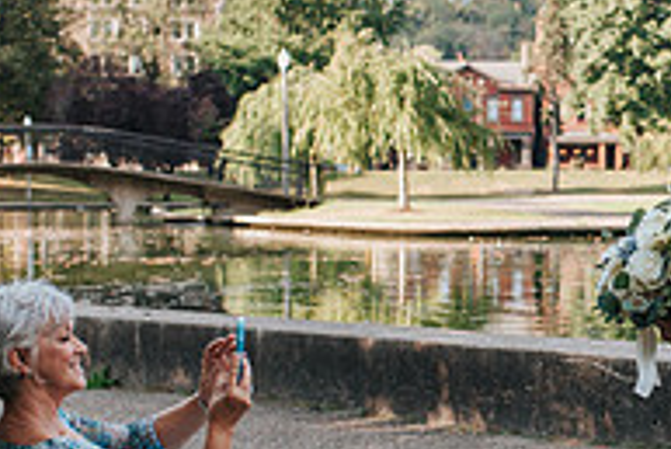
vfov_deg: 13.0
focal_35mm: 105
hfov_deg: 19.0
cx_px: 650
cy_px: 301
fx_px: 1958
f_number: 3.2
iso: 280
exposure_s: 1/800
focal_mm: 35
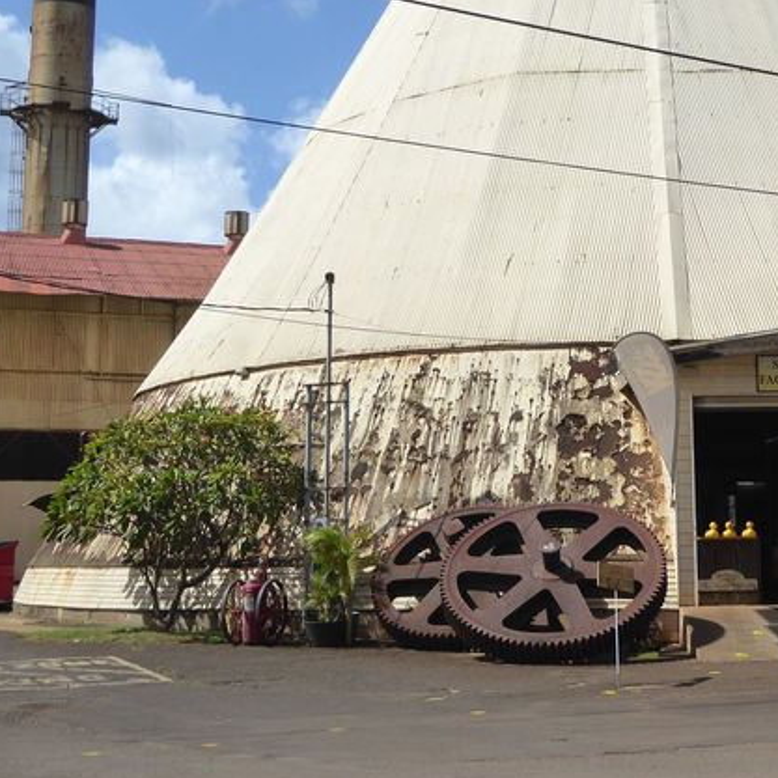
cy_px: 257
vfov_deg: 28.0
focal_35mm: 61
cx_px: 560
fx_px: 1551
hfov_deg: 27.9
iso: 125
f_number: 3.7
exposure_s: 1/1000
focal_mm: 6.3
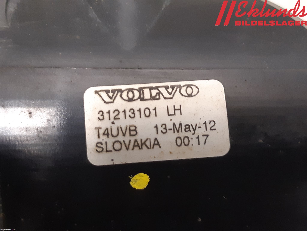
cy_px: 116
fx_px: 231
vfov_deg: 53.1
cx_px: 154
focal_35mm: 26
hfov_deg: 67.3
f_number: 1.7
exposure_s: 1/25
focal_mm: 3.93
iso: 250
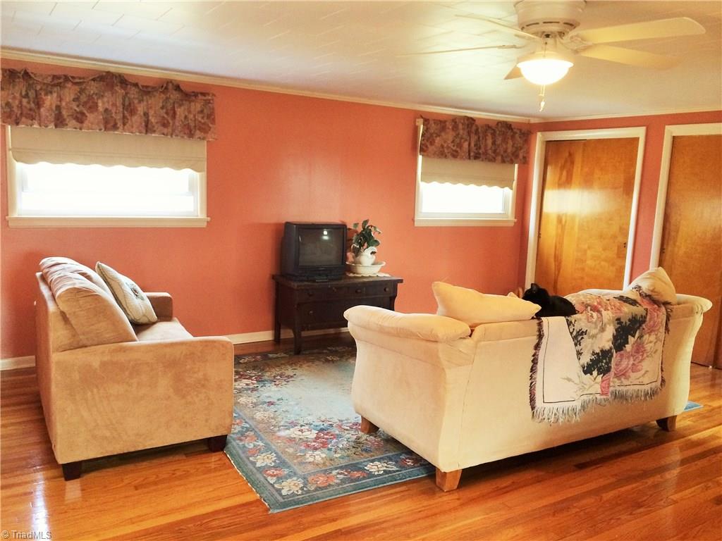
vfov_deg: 46.8
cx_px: 361
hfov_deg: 60.0
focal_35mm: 30
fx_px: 626
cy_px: 270
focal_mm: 4.12
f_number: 2.2
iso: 200
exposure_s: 1/30
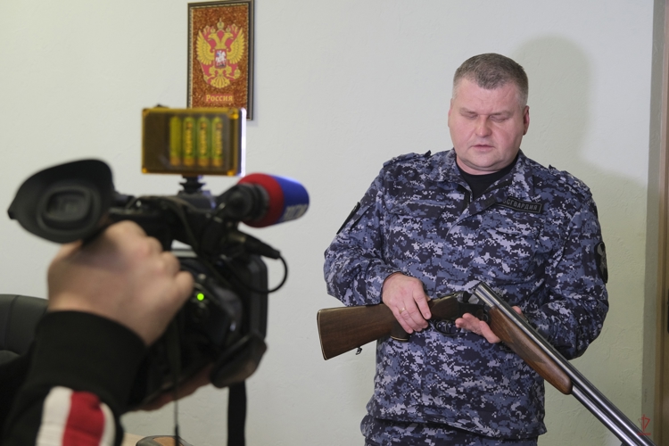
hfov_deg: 38.9
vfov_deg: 26.5
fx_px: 948
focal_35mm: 51
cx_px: 334
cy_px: 223
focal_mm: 34.2
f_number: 4
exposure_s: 1/52.1
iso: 800
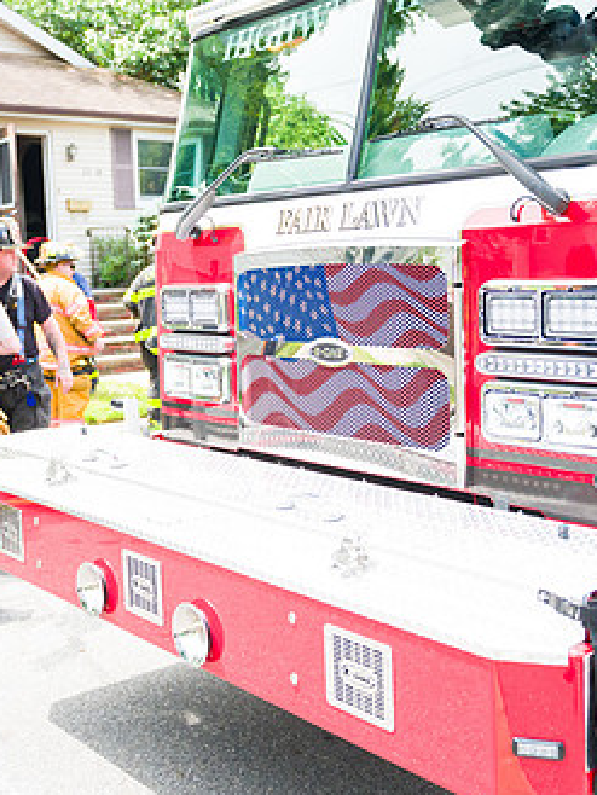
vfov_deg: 42.8
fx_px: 1011
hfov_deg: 32.9
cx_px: 317
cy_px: 346
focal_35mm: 44
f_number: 3.2
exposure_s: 1/8000
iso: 3200
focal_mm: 26
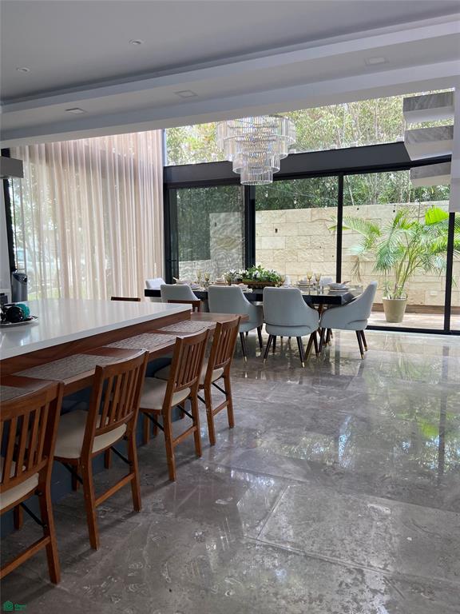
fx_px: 461
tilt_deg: -5.7
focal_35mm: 26
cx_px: 230
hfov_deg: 53.1
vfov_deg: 67.3
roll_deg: +0.9
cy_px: 307
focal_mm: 4.25
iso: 50
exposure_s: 1/122
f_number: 1.8
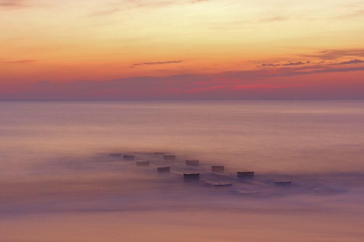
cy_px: 121
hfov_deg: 24.8
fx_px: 828
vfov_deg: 16.6
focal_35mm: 82
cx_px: 182
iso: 100
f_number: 22
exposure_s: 25
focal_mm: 55
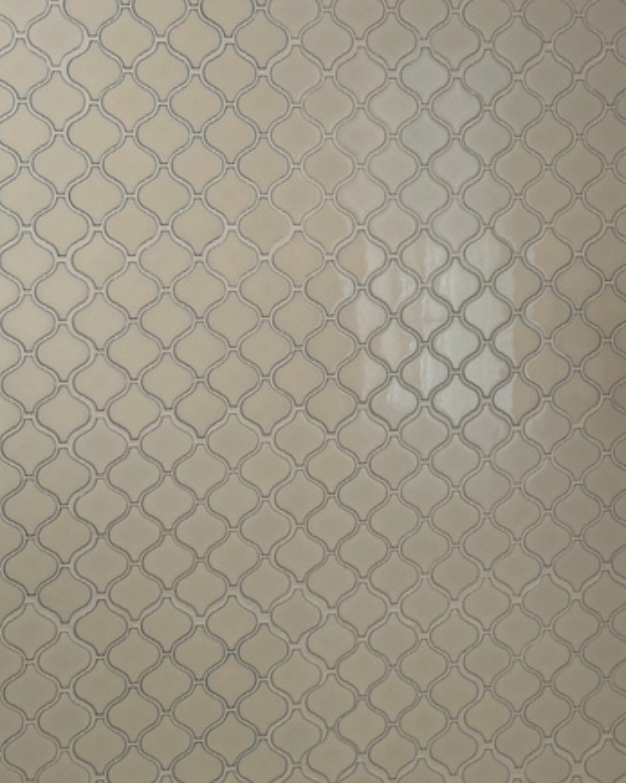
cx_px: 269
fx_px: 1923
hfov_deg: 18.5
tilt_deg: -5.4
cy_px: 447
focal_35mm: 83
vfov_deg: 23.0
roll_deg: +0.1
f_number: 1.78
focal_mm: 6.76
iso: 80
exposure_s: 1/387
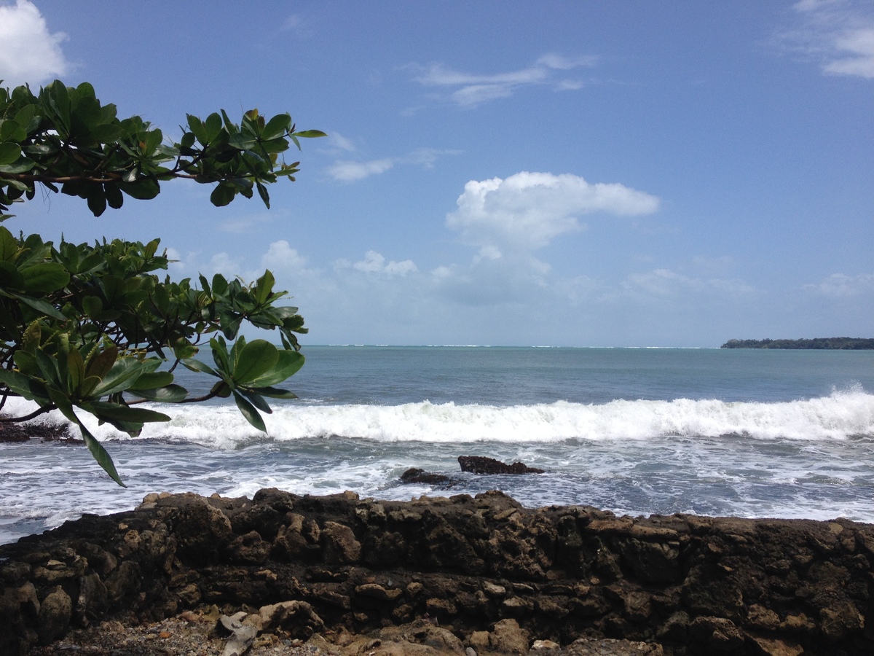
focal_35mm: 35
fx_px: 884
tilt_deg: -2.5
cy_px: 328
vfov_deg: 40.7
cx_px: 437
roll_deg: +0.2
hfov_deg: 52.6
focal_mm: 4.28
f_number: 2.4
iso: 50
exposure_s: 1/2762
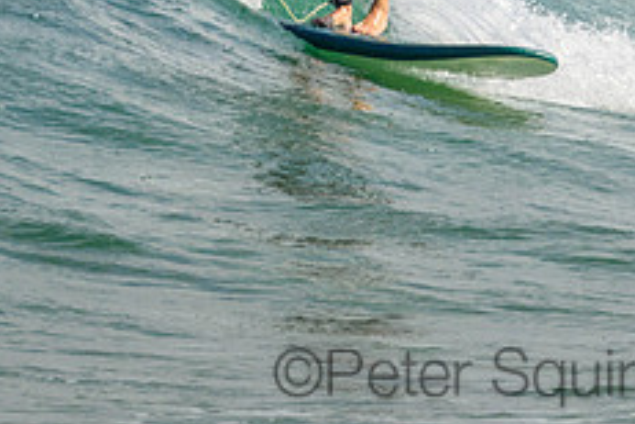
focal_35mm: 2330
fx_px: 41095
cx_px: 487
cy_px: -170
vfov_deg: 0.6
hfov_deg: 0.9
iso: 1000
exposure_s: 1/2000
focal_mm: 800
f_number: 11
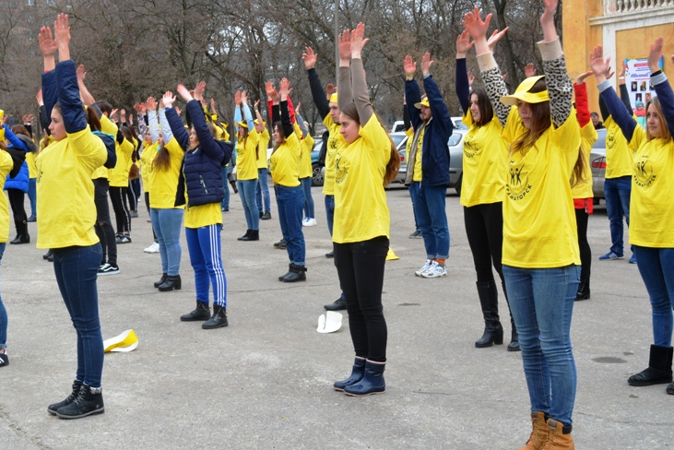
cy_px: 171
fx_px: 1062
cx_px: 230
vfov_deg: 23.9
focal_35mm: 57
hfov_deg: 34.9
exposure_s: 1/60
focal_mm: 27
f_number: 8
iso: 100
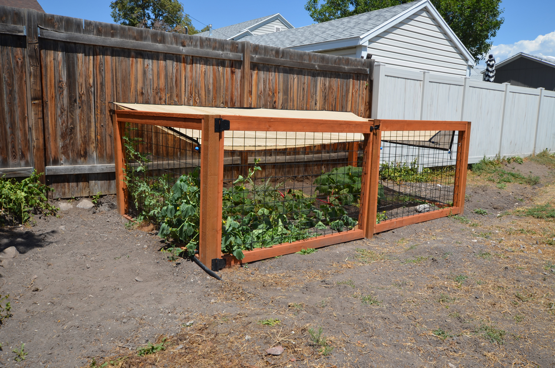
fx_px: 462
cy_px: 184
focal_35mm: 30
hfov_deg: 62.0
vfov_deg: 43.4
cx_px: 278
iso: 100
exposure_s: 1/320
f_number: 9
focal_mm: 20
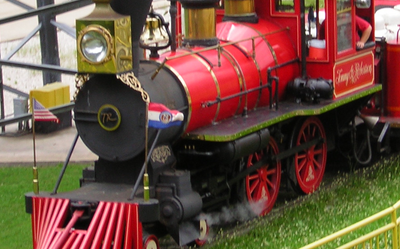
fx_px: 2027
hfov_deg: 11.2
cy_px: 38
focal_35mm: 186
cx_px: 305
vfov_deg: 7.0
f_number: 4.7
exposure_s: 1/128
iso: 50
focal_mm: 14.1
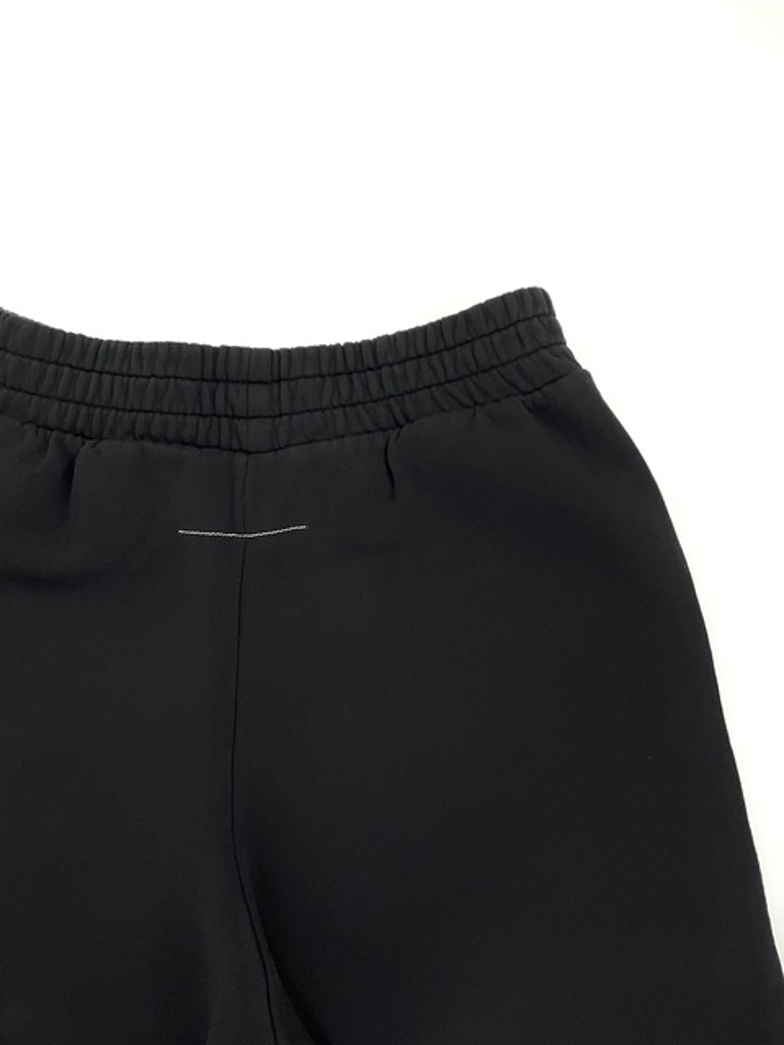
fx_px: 876
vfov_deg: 61.7
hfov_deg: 48.2
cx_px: 392
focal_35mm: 29
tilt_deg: -87.0
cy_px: 522
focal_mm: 3
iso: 16
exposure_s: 1/140
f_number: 1.8
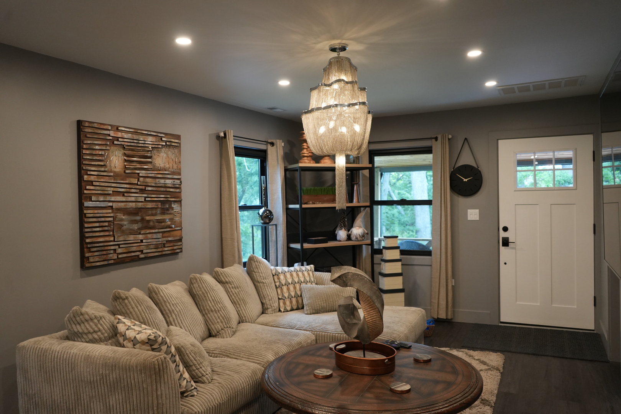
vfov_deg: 46.4
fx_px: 483
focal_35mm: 28
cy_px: 207
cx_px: 310
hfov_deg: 65.5
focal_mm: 28
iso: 1600
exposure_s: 1/160
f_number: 3.5
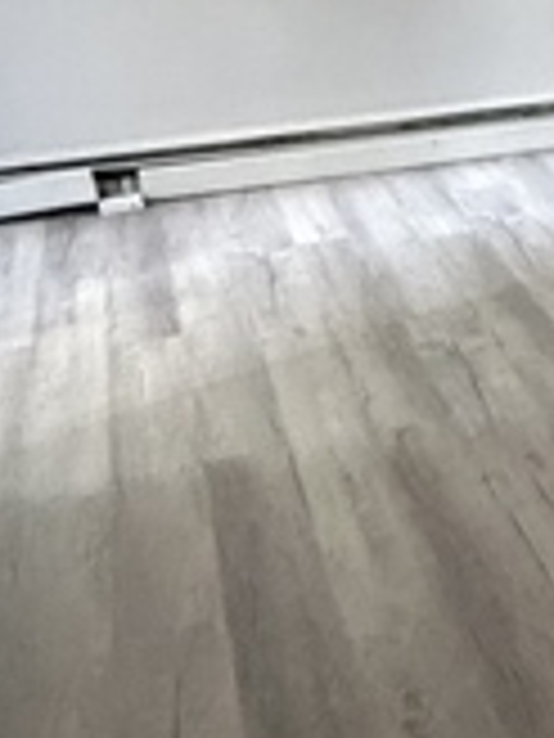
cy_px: 272
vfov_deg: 33.6
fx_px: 1216
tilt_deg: -20.8
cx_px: 595
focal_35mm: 57
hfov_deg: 24.1
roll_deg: +1.2
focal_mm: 2.22
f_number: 2.2
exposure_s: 1/59
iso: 1250
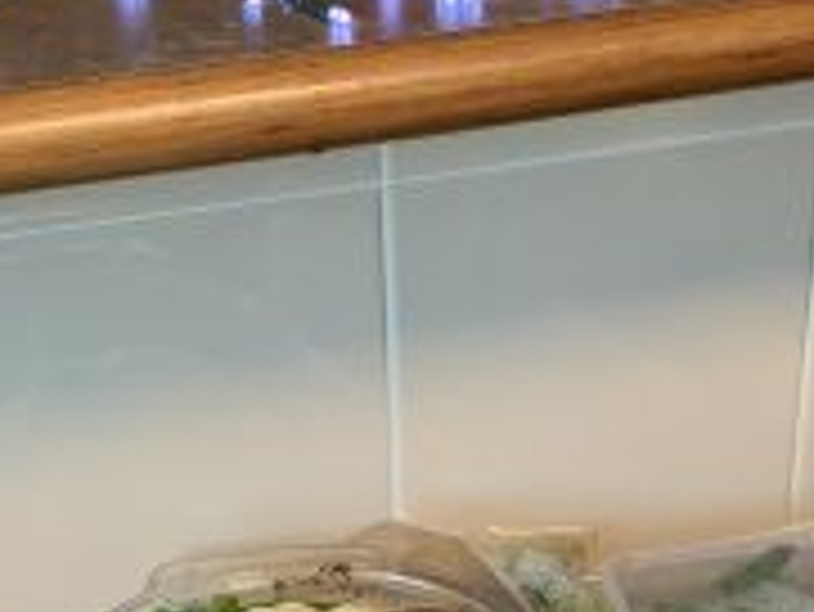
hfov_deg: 22.7
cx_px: 441
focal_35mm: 86
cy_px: 819
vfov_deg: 16.2
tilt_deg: -36.6
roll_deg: +1.5
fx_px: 2024
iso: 125
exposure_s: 1/60
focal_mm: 4.25
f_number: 1.8
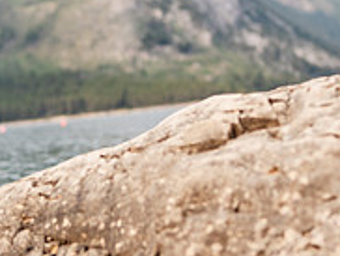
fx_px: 1052
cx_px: 47
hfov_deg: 18.1
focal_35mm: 107
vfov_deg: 13.8
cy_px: 66
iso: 200
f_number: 1.6
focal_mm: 35
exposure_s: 1/8000
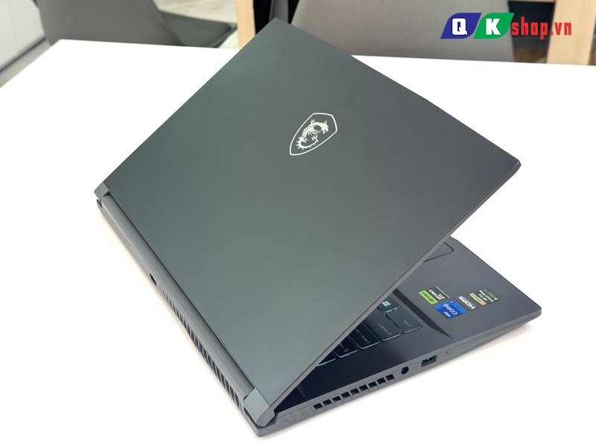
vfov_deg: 30.3
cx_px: 298
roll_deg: +2.3
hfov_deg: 39.7
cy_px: 224
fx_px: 826
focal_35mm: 48
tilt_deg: -33.2
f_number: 1.78
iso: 64
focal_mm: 6.76
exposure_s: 1/121
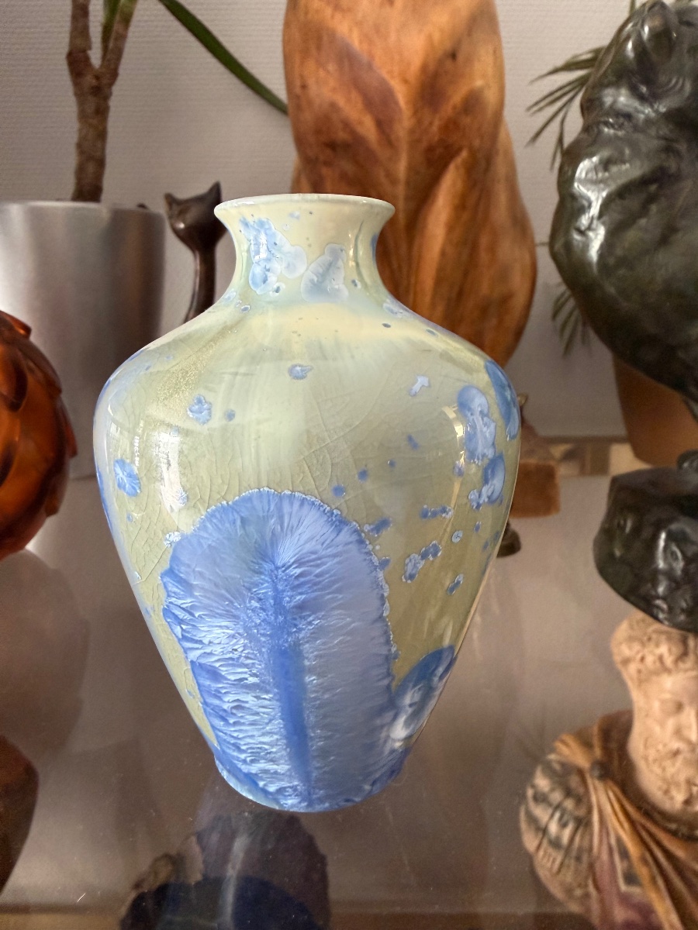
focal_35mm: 24
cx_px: 349
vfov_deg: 71.6
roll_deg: +0.5
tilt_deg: -8.8
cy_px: 465
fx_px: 645
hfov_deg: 56.8
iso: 500
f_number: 2.2
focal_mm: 2.22
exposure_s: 1/60
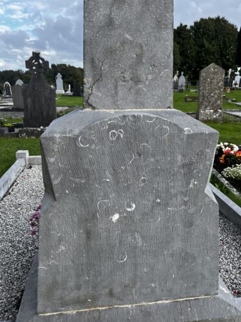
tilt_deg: -18.1
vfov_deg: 67.3
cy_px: 161
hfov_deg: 53.0
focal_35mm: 26
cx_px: 120
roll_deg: +0.3
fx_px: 241
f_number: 1.6
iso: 50
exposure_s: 1/845
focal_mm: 5.1
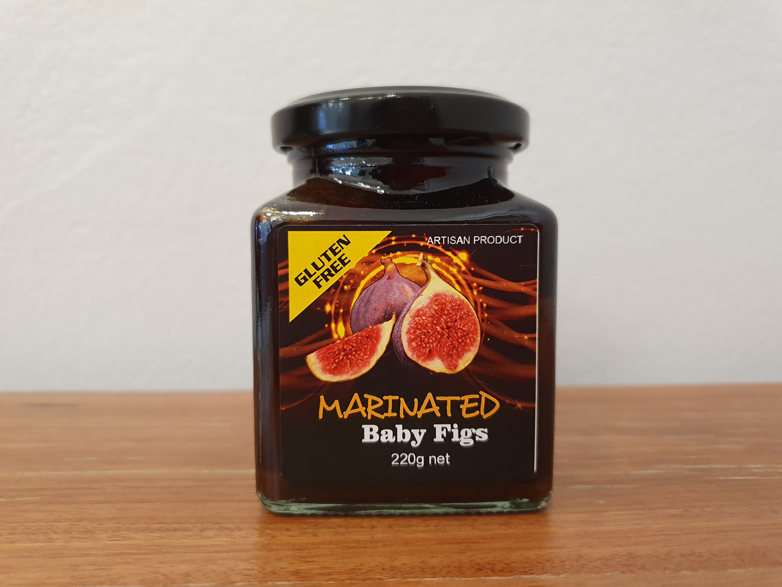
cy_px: 294
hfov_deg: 67.3
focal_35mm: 26
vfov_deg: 53.1
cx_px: 391
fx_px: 587
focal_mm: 4.32
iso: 250
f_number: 1.5
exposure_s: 1/50
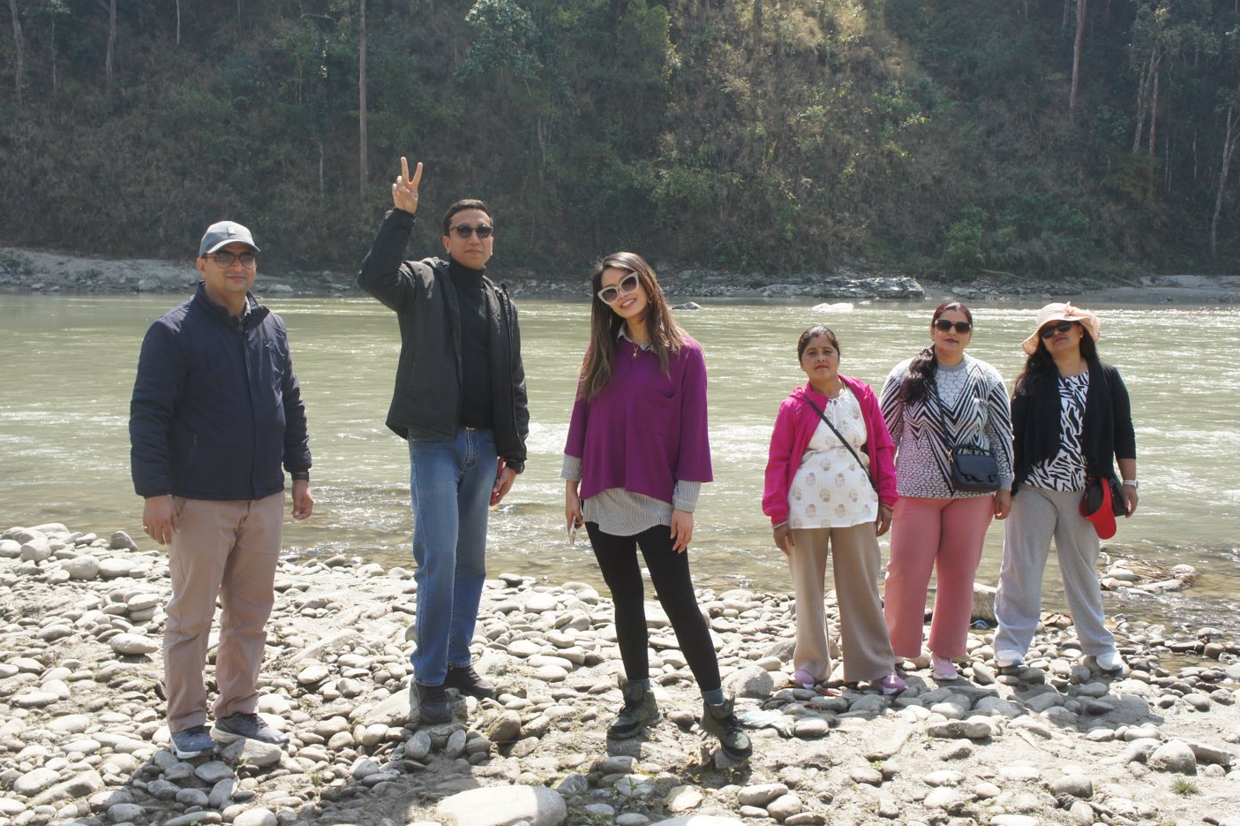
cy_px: 392
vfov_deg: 32.6
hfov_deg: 47.4
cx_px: 658
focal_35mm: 41
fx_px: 1411
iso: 250
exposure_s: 1/250
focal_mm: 24
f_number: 8
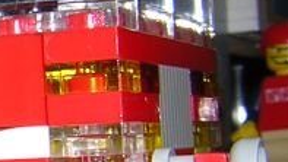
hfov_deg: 12.9
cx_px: -126
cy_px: 101
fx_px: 1215
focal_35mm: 159
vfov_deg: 7.6
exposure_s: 1/60.1
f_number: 5.2
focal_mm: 4.7
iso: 100
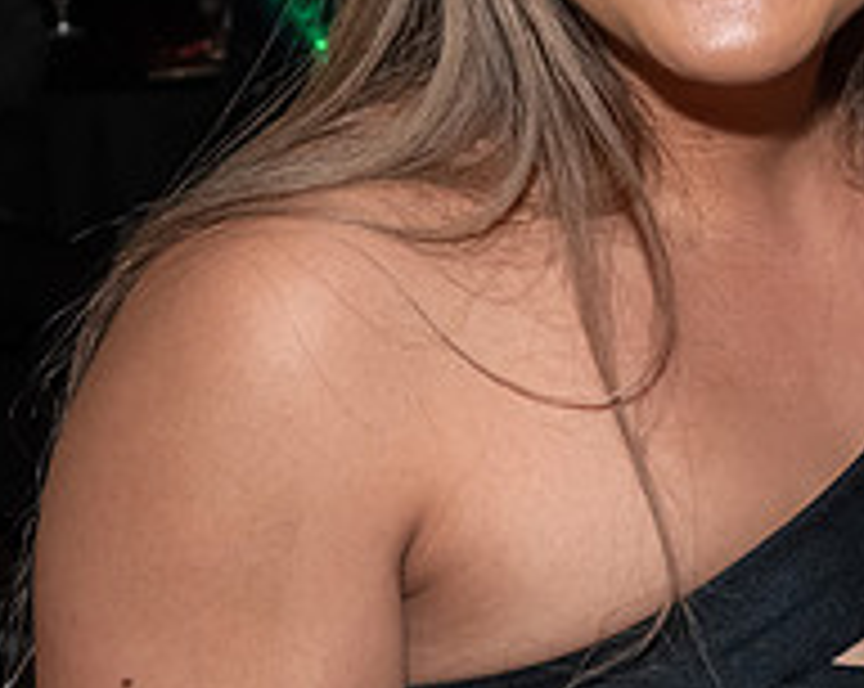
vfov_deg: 8.0
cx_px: 757
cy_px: -9
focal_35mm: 192
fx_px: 4902
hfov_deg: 10.0
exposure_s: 1/250
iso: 500
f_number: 7.1
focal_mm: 30
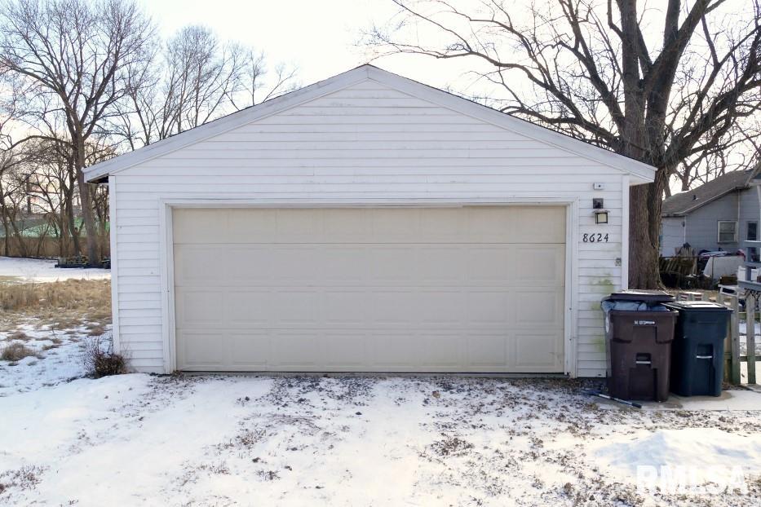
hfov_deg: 61.9
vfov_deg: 43.6
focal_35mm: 30
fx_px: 634
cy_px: 254
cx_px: 380
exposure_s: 1/125
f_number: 8
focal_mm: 10.85
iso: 125
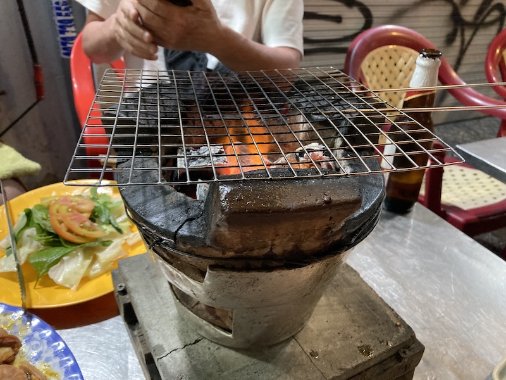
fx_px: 409
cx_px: 253
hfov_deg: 63.4
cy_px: 190
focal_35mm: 28
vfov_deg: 49.7
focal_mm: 3.99
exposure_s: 1/33
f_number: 1.8
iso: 250
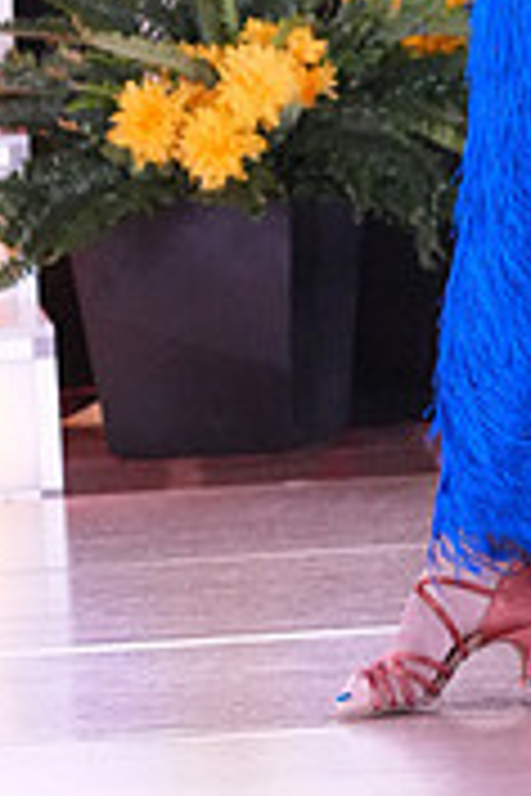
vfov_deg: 4.4
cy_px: -342
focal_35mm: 463
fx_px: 10243
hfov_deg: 3.0
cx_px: 695
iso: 6400
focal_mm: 94
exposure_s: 1/250
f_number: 5
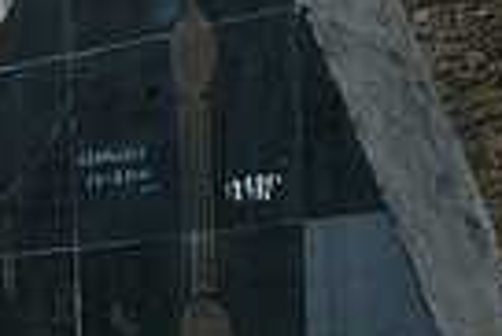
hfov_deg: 7.7
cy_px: 231
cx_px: -340
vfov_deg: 5.3
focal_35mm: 262
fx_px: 3657
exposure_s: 1/320
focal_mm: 34
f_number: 8
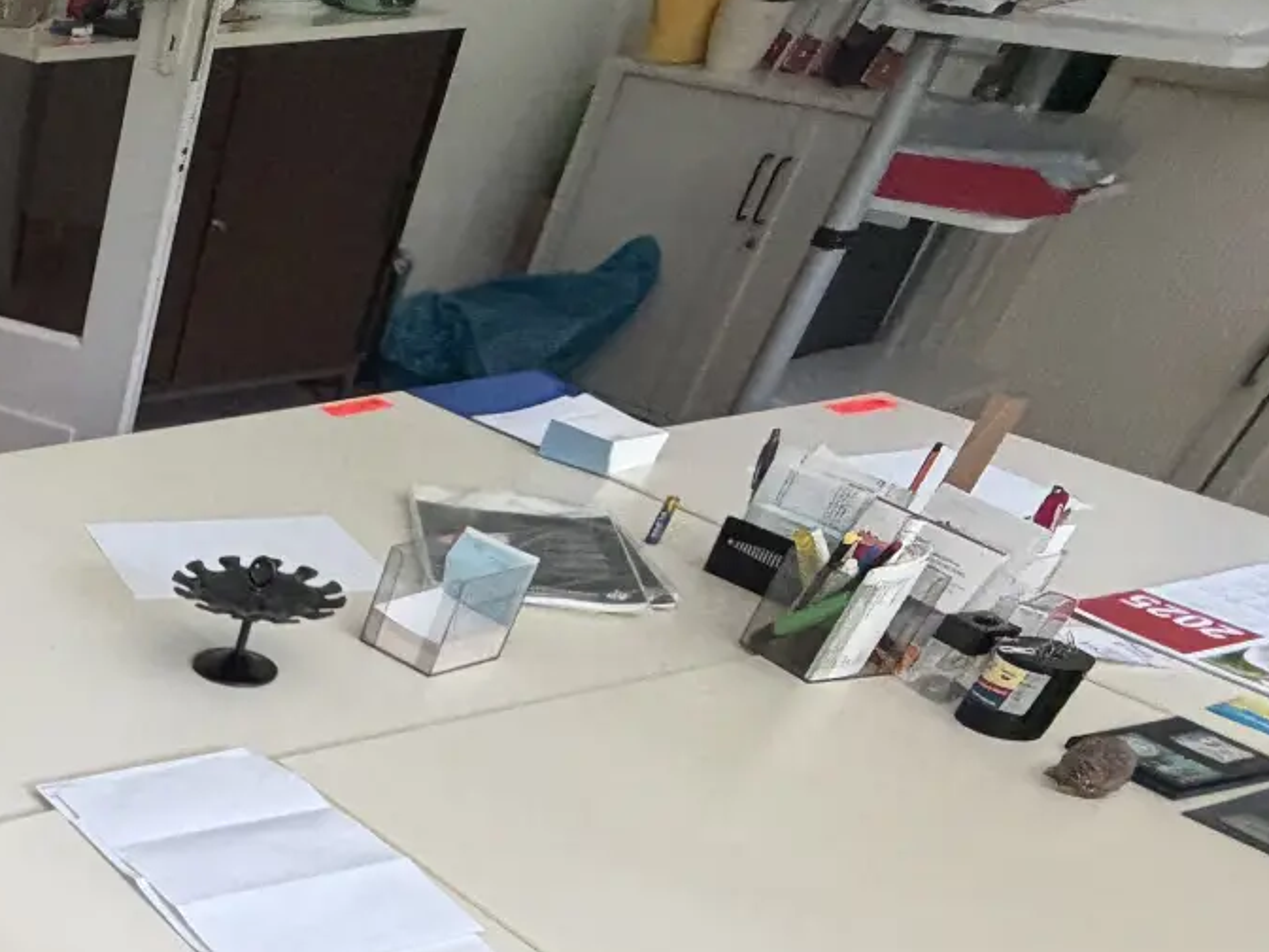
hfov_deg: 34.3
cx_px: -357
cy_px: 1220
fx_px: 1466
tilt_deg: -45.9
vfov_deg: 29.4
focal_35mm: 40
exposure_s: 1/107
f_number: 2.2
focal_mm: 2.22
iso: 320
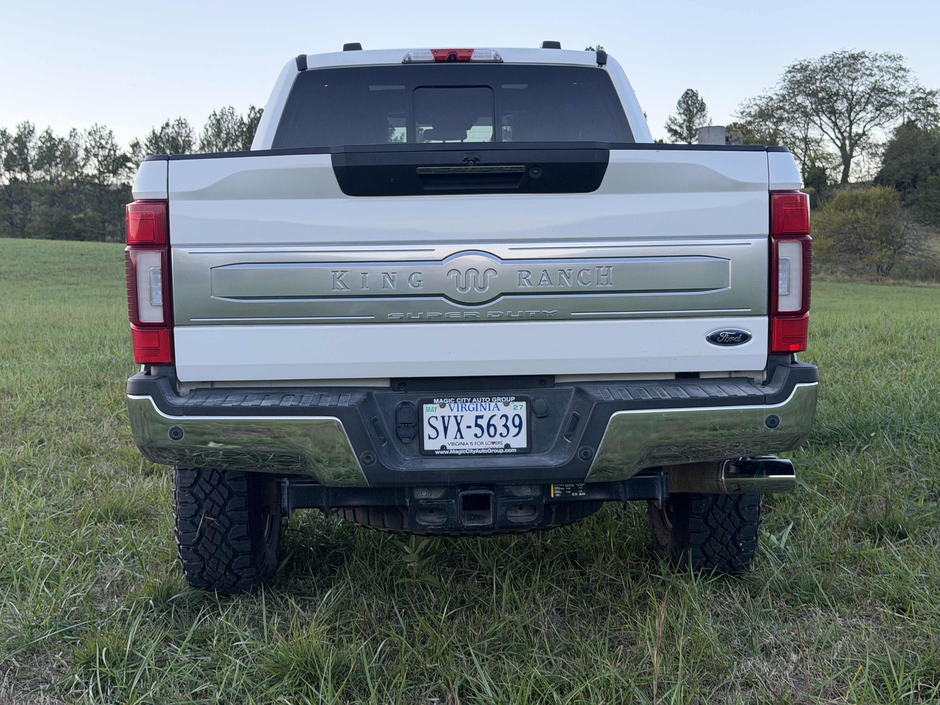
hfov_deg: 39.7
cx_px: 470
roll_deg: +2.5
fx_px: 1303
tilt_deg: -2.9
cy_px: 352
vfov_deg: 30.3
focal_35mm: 48
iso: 100
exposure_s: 1/516
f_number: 1.78
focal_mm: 6.76
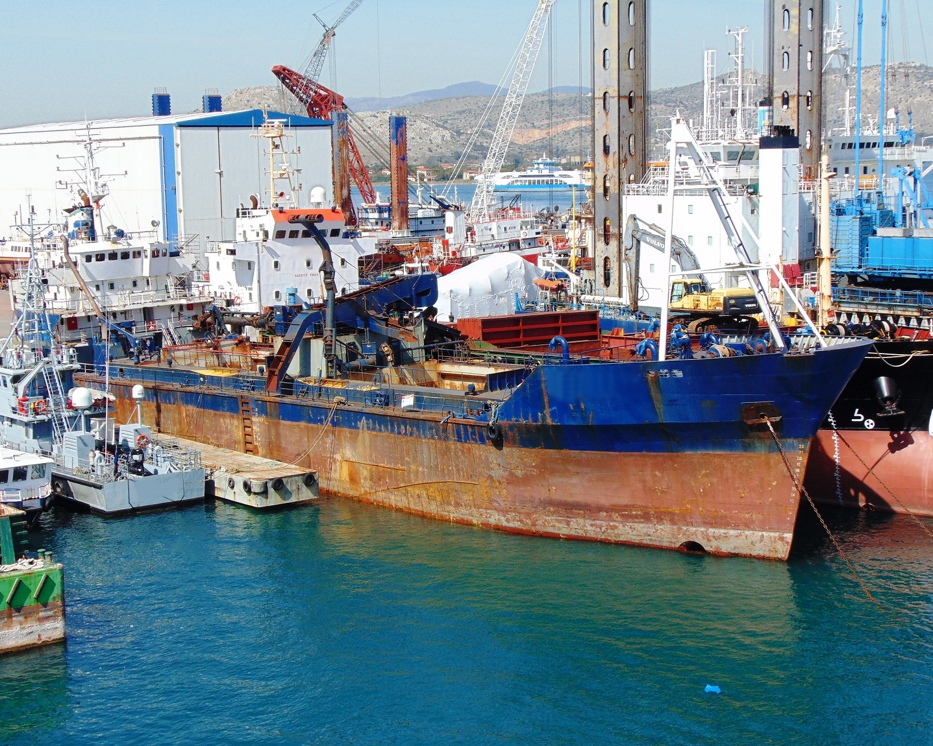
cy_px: 376
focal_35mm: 63
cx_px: 447
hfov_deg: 30.0
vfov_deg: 24.2
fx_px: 1740
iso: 80
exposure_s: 1/1000
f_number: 3.6
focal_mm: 10.8
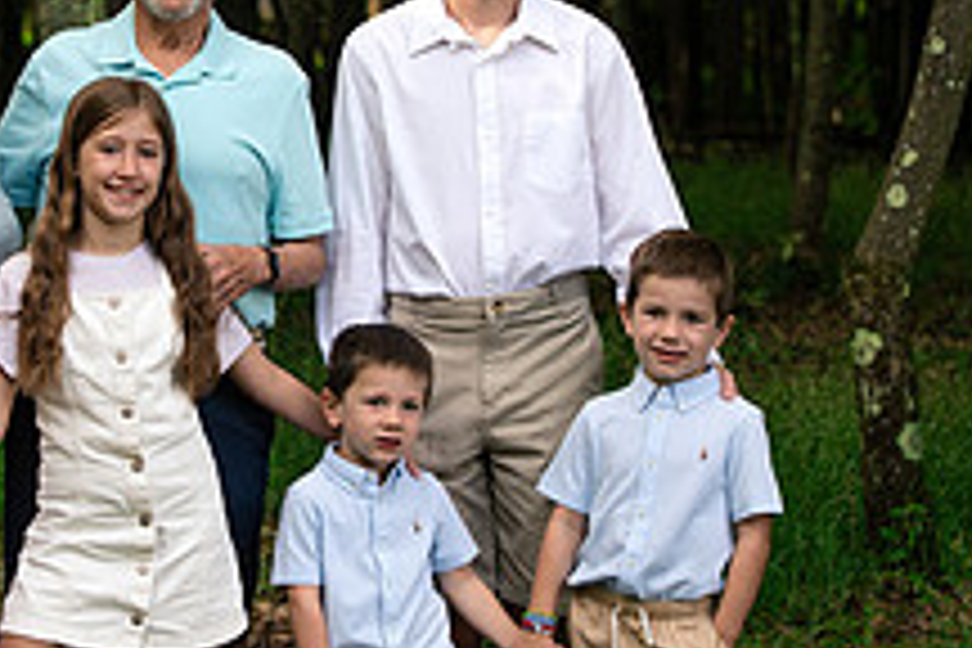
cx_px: 234
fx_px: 6156
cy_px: 214
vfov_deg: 6.0
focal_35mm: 228
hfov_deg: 9.0
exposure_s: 1/200
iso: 200
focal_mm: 85
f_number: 4.5
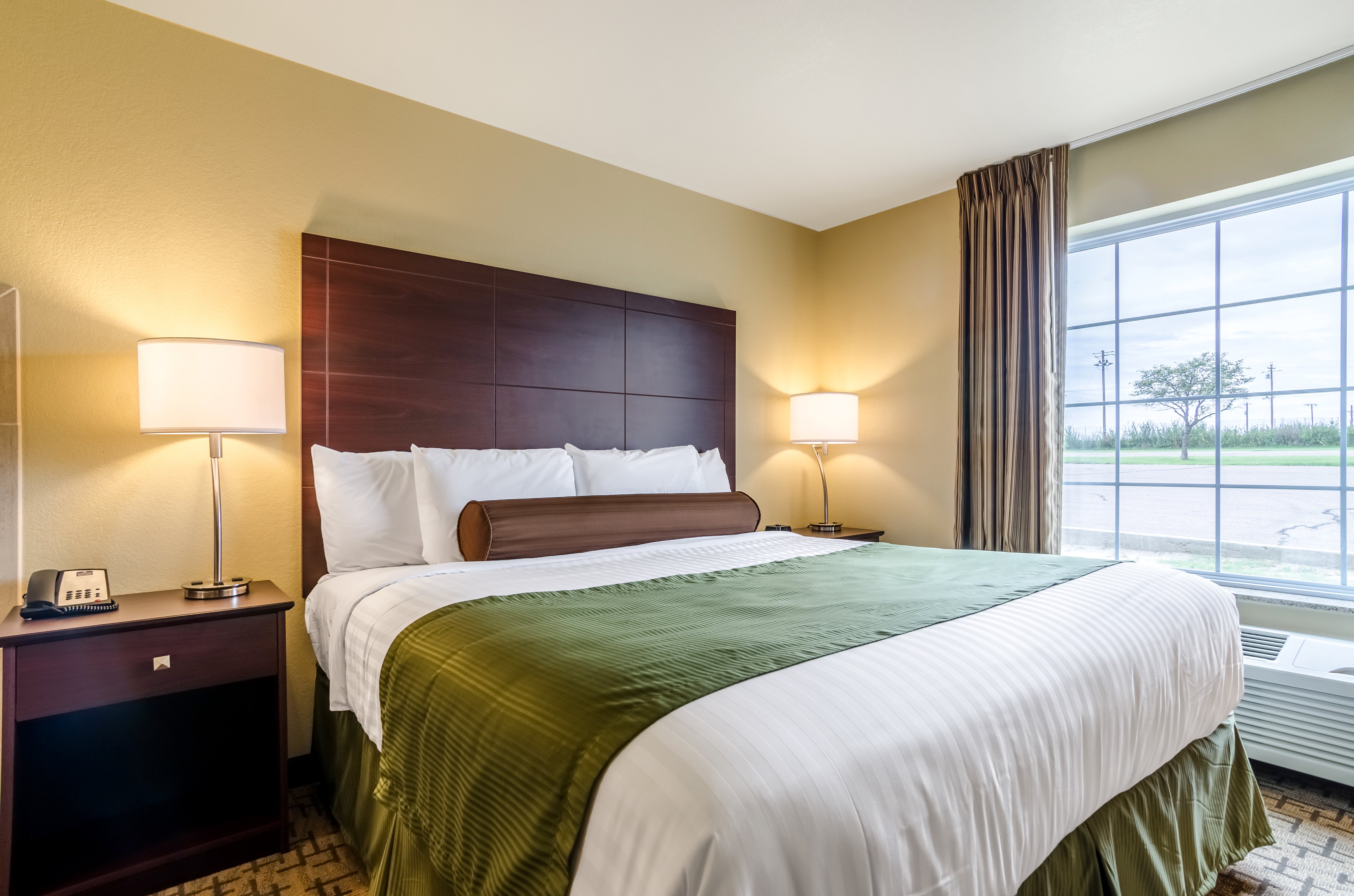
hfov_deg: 92.6
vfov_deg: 69.4
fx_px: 647
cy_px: 448
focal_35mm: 17
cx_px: 677
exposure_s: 1/250
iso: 320
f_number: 8
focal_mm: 11.5
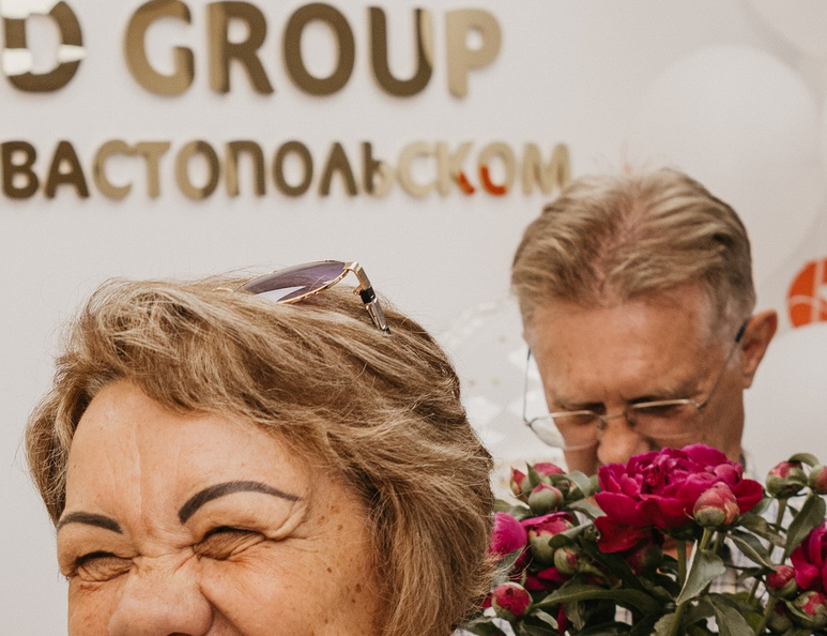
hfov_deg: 20.0
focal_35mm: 94
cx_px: -31
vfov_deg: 15.2
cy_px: 825
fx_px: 2266
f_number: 4
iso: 320
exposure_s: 1/160
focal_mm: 24
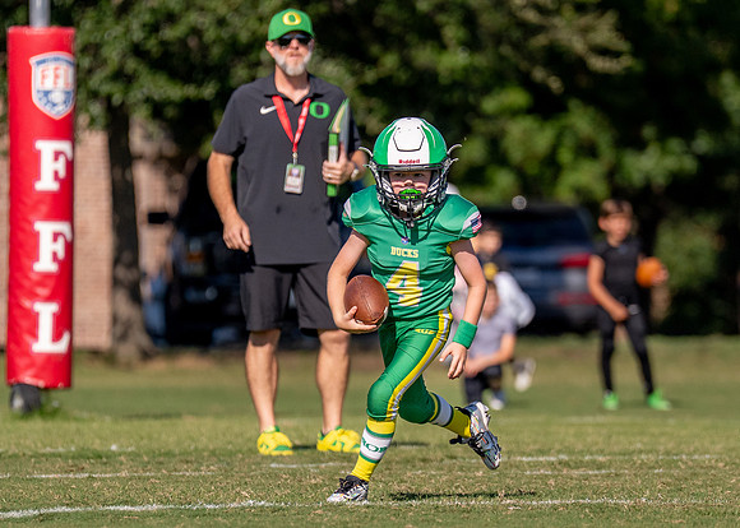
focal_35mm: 483
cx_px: 441
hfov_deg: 4.2
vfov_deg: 3.0
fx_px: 10158
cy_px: 342
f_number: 2.8
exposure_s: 1/6400
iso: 250
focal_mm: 200
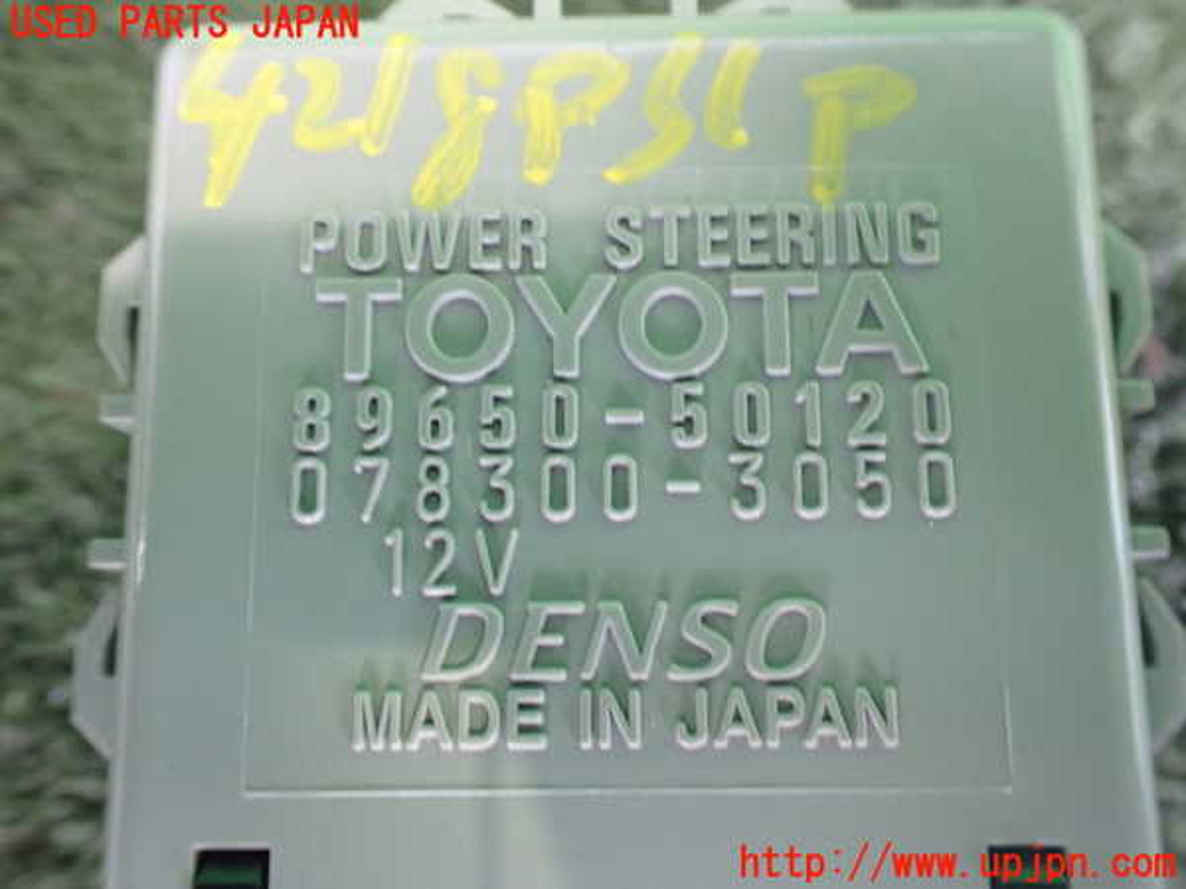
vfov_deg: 46.8
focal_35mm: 30
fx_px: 1028
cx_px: 593
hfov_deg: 60.0
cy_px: 444
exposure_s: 1/40
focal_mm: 5.4
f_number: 2.3
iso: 800
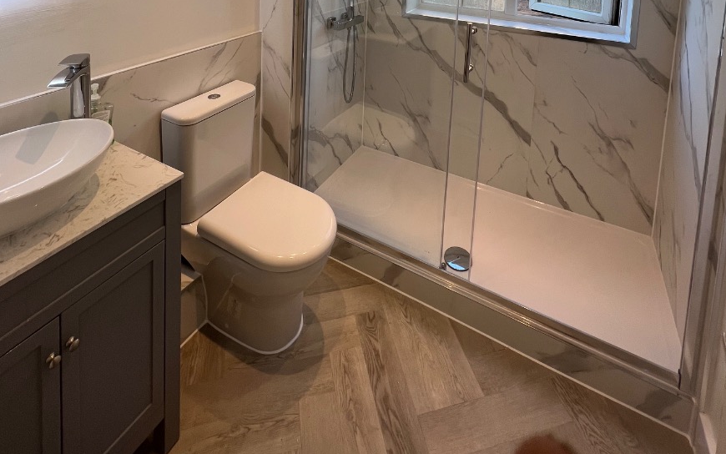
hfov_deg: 88.0
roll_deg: -1.6
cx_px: 362
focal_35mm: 19
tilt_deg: -6.0
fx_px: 376
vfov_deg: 47.6
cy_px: -30
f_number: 1.8
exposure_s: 1/100
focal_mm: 1.57
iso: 40
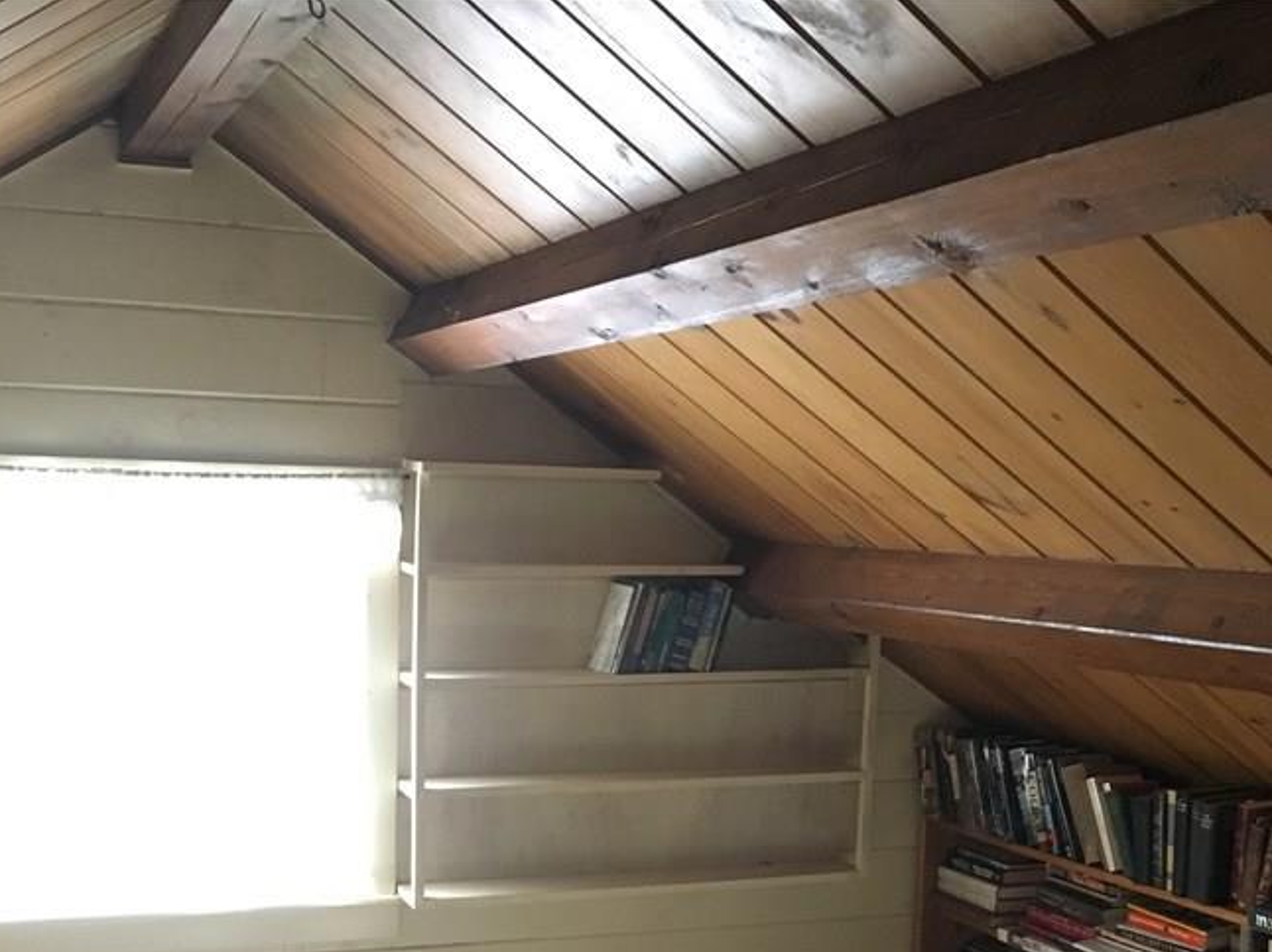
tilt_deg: -8.7
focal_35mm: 46
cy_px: 751
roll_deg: -1.4
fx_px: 1690
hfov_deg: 41.1
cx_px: 516
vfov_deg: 30.8
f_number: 2.2
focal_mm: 4.15
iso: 320
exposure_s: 1/15
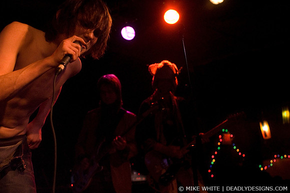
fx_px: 423
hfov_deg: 37.9
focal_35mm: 52
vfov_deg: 25.7
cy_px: 96
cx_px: 145
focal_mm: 35
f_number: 2.8
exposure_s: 1/100
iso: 1600
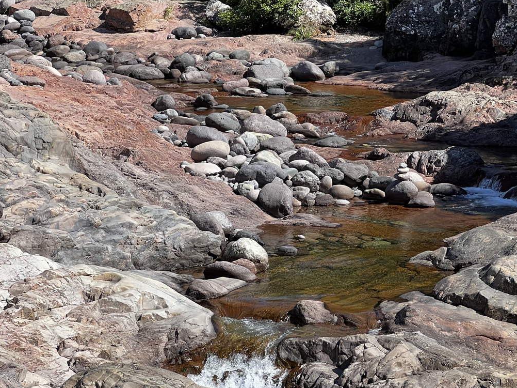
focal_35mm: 123
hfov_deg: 15.9
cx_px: 403
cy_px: 156
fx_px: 1837
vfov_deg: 12.0
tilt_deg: -7.8
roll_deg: +0.1
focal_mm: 9
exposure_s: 1/351
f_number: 2.8
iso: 32
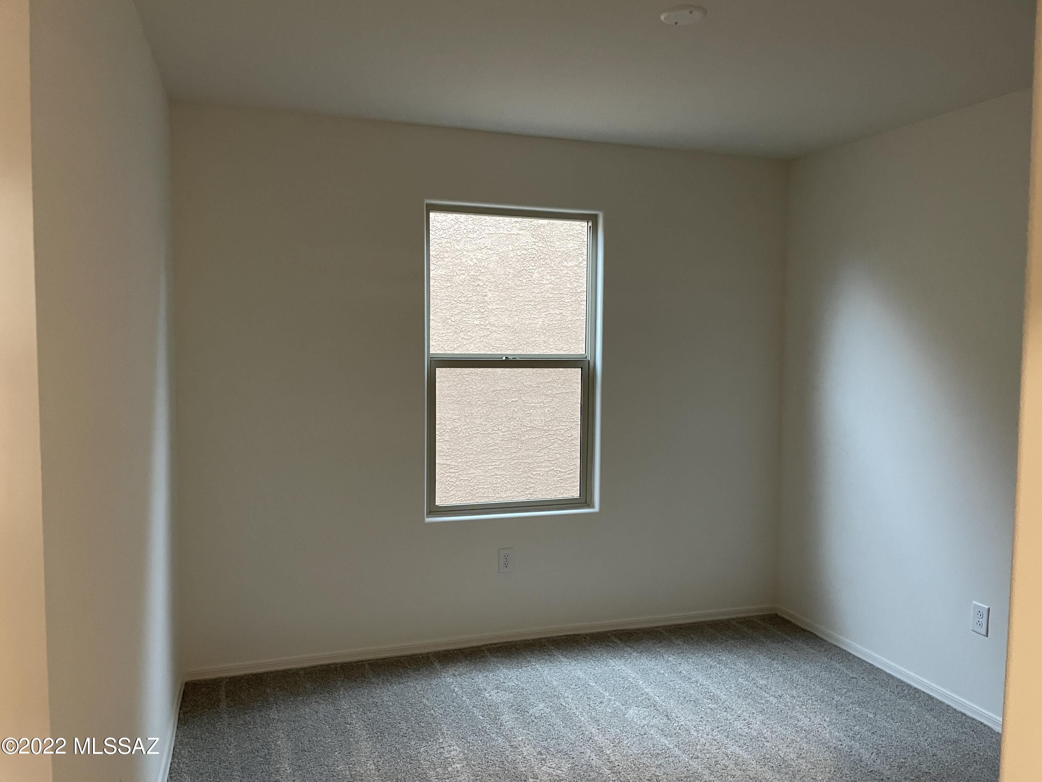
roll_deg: -0.9
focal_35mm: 26
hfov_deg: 67.3
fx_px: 783
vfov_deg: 53.1
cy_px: 391
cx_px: 521
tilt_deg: -4.9
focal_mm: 4.2
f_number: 1.6
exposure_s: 1/60
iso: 320
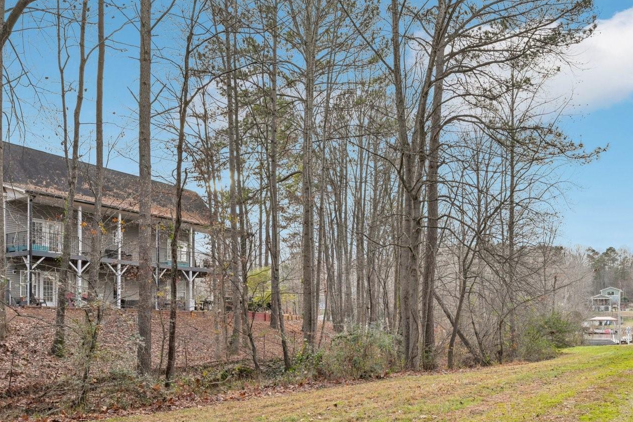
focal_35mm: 30
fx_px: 524
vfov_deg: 42.7
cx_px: 385
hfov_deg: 61.6
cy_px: 309
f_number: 8
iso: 64
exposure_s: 1/80
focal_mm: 18.5
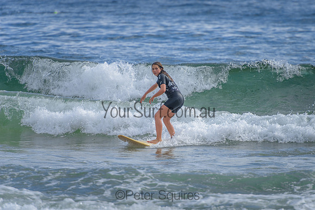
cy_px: 95
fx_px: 4291
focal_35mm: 490
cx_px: 193
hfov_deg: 4.2
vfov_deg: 2.8
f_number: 5.6
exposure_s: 1/1600
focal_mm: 400
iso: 180
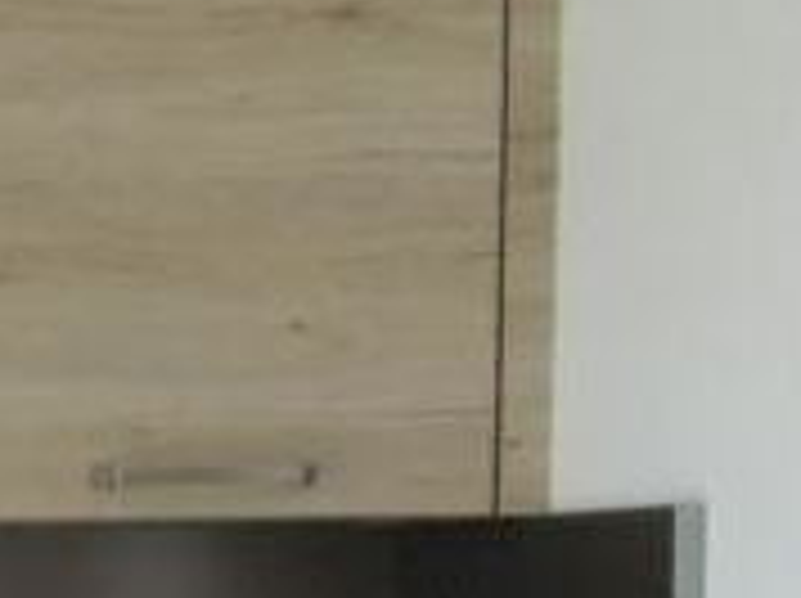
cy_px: 823
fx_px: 3120
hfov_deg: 12.2
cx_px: -1004
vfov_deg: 10.7
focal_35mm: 135
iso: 250
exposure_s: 1/30
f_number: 2.8
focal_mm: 4.3
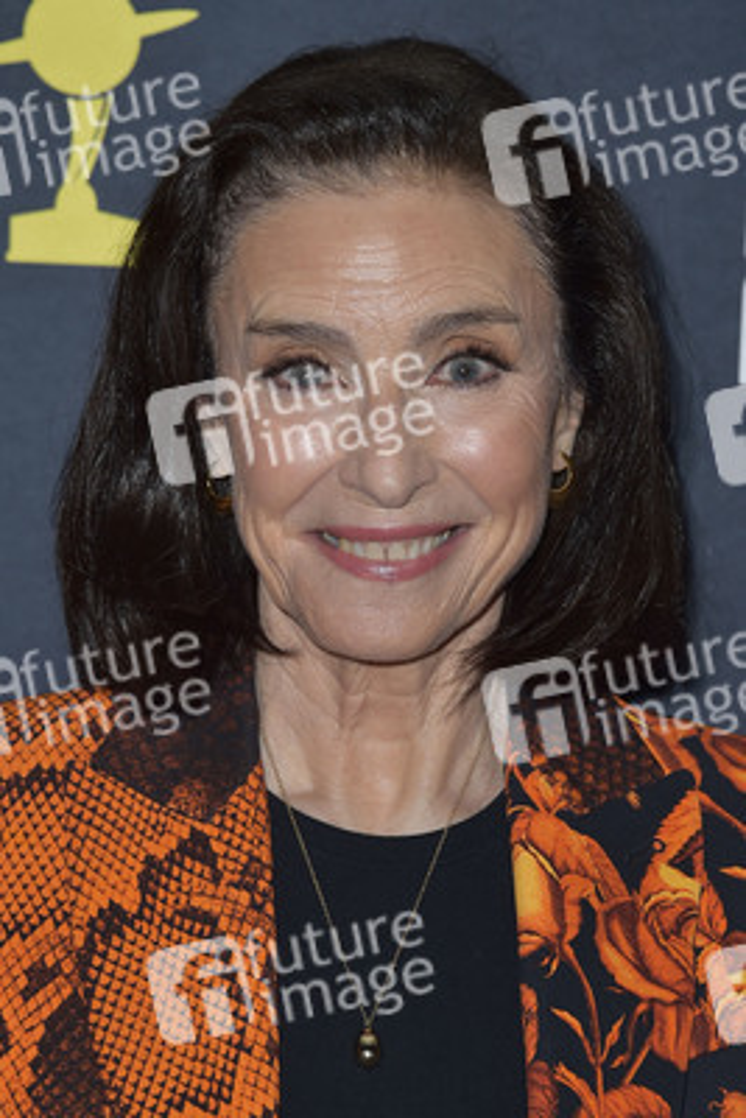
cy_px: 559
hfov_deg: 11.2
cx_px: 373
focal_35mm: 122
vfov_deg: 16.8
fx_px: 3789
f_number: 6.3
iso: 250
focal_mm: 122
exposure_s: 1/250
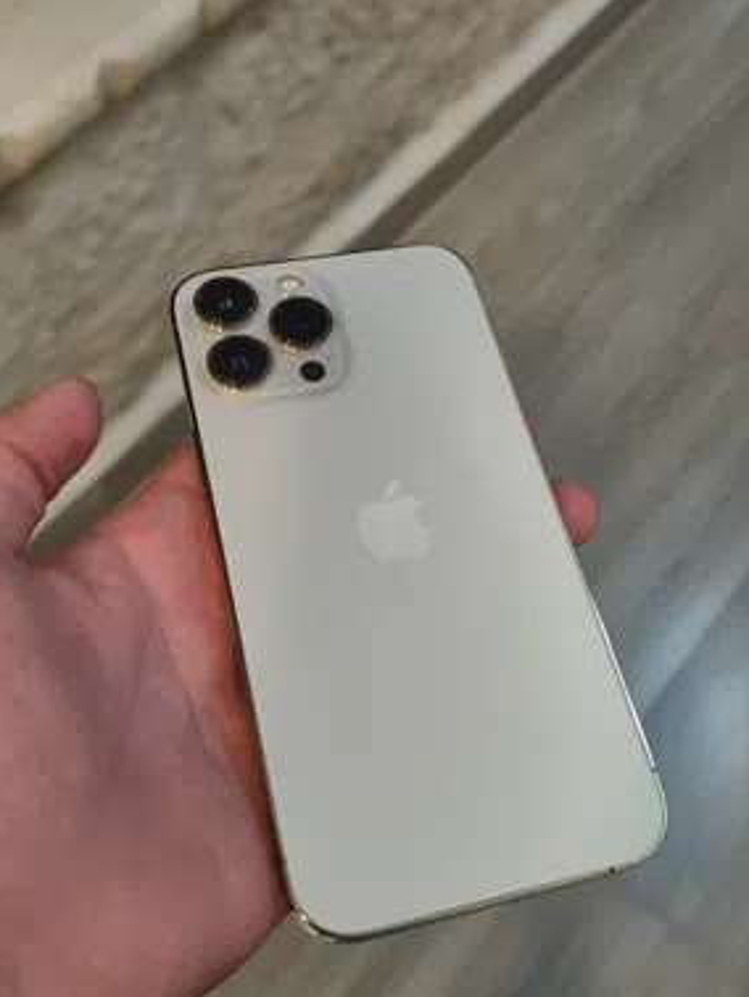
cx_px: 388
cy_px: 480
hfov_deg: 38.7
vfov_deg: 50.1
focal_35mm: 37
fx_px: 1066
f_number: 1.65
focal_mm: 6.14
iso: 1250
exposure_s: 1/50
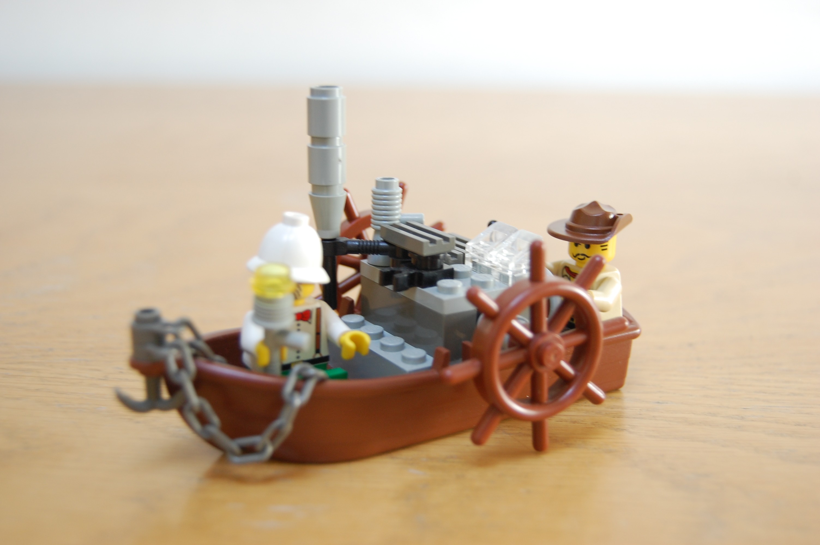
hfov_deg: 42.4
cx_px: 410
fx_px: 1058
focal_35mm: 46
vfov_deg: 28.9
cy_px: 272
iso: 400
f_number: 4.5
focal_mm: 31
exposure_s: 1/60
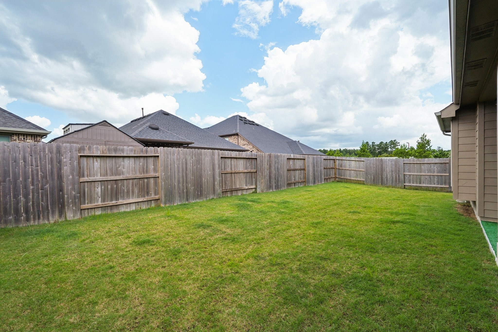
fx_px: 221
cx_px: 249
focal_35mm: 16
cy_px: 166
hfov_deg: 96.7
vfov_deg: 73.7
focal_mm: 16
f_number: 8
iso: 100
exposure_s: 1/160
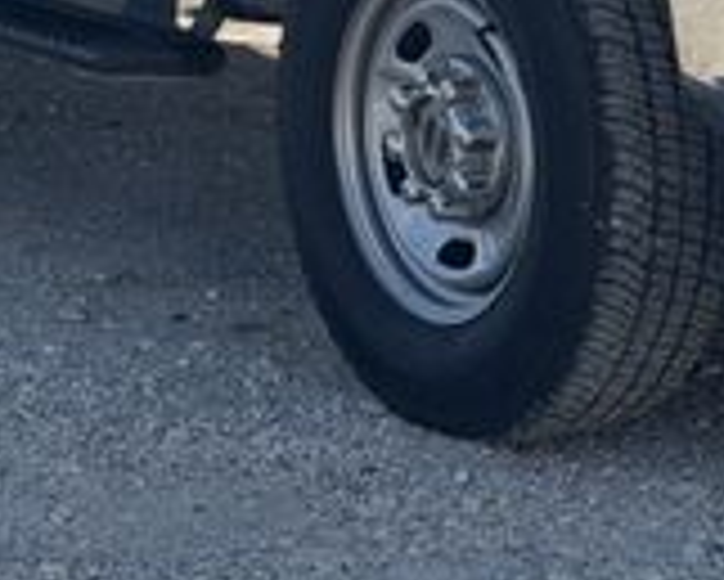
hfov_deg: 10.3
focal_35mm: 186
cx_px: 553
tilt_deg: -2.2
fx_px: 3988
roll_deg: -0.9
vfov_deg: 8.1
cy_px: -301
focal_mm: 6.76
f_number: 1.78
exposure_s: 1/4878
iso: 100
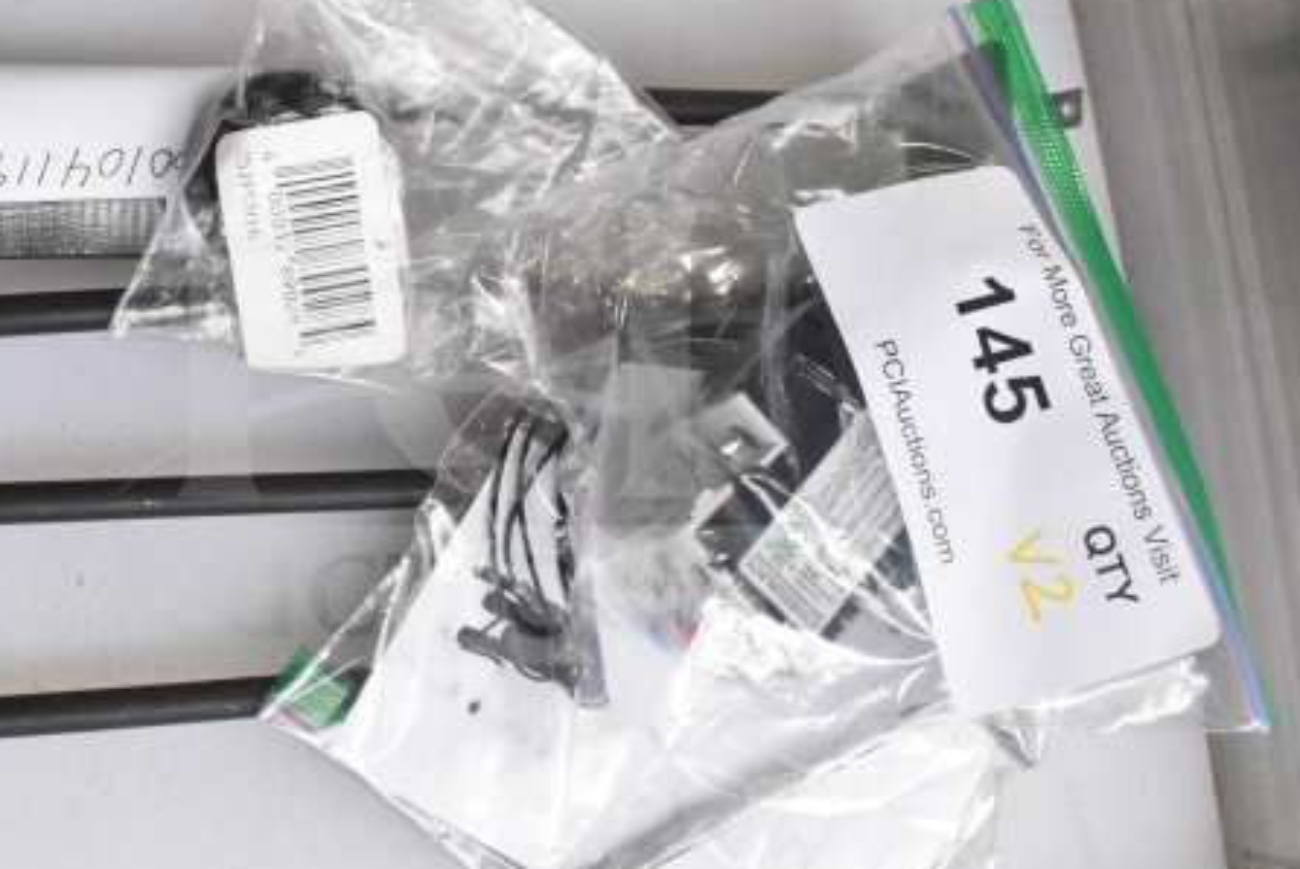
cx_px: 437
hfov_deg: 46.7
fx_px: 1481
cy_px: 433
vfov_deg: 32.7
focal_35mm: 41
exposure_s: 1/640
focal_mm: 20
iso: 6400
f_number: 13
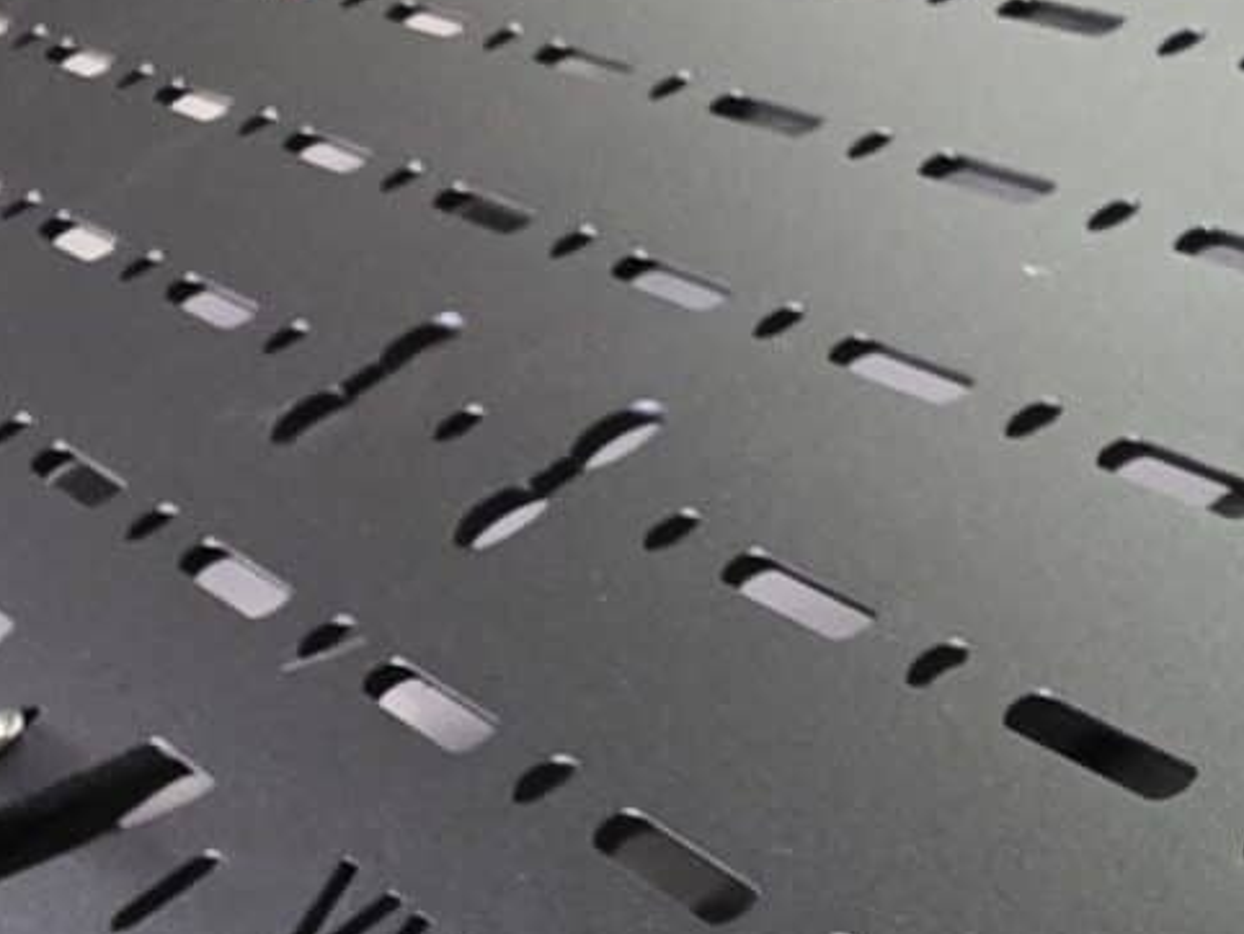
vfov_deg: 17.5
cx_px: 2423
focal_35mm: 69
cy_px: 1654
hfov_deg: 18.9
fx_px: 2481
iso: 1000
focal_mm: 2.2
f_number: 1.9
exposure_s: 1/50
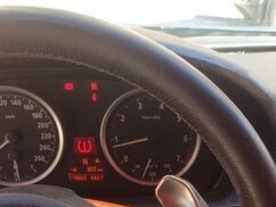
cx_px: 212
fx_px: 631
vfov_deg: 17.8
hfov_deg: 24.4
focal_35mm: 79
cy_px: 245
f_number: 2.2
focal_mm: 4.15
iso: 50
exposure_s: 1/100
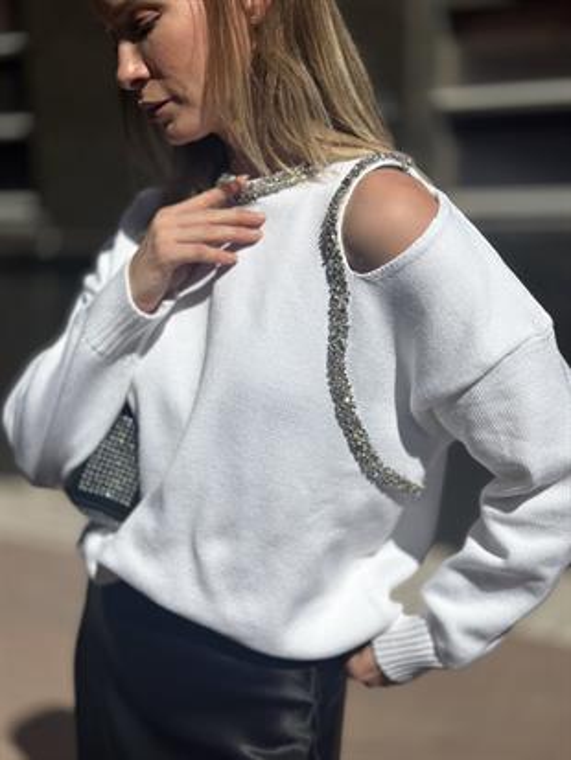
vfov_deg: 39.6
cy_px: 380
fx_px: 1055
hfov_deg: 30.3
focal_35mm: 48
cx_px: 286
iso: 80
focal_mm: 6.86
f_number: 1.78
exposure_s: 1/29412
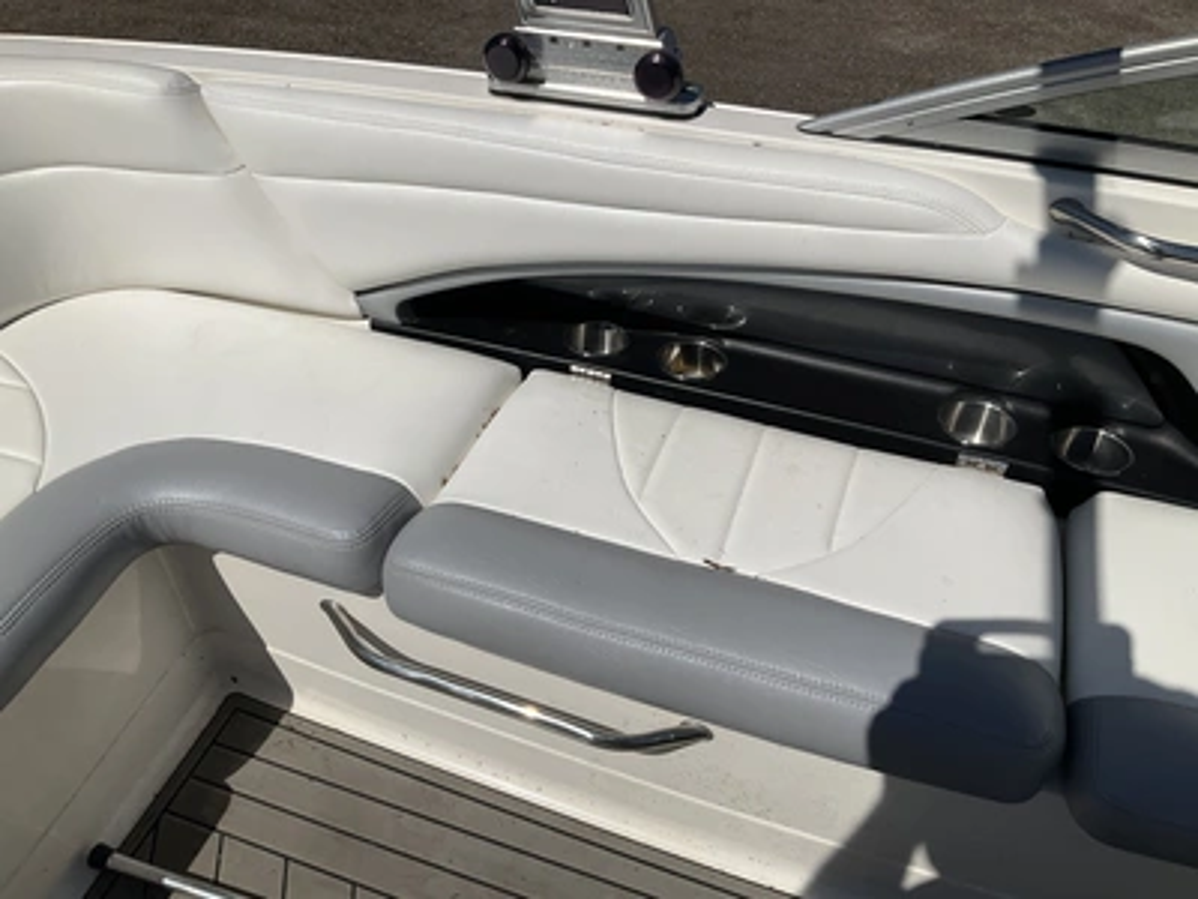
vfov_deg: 48.2
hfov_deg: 61.7
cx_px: 599
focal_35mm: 29
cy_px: 450
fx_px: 1004
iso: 25
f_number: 1.8
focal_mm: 3
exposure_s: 1/10204
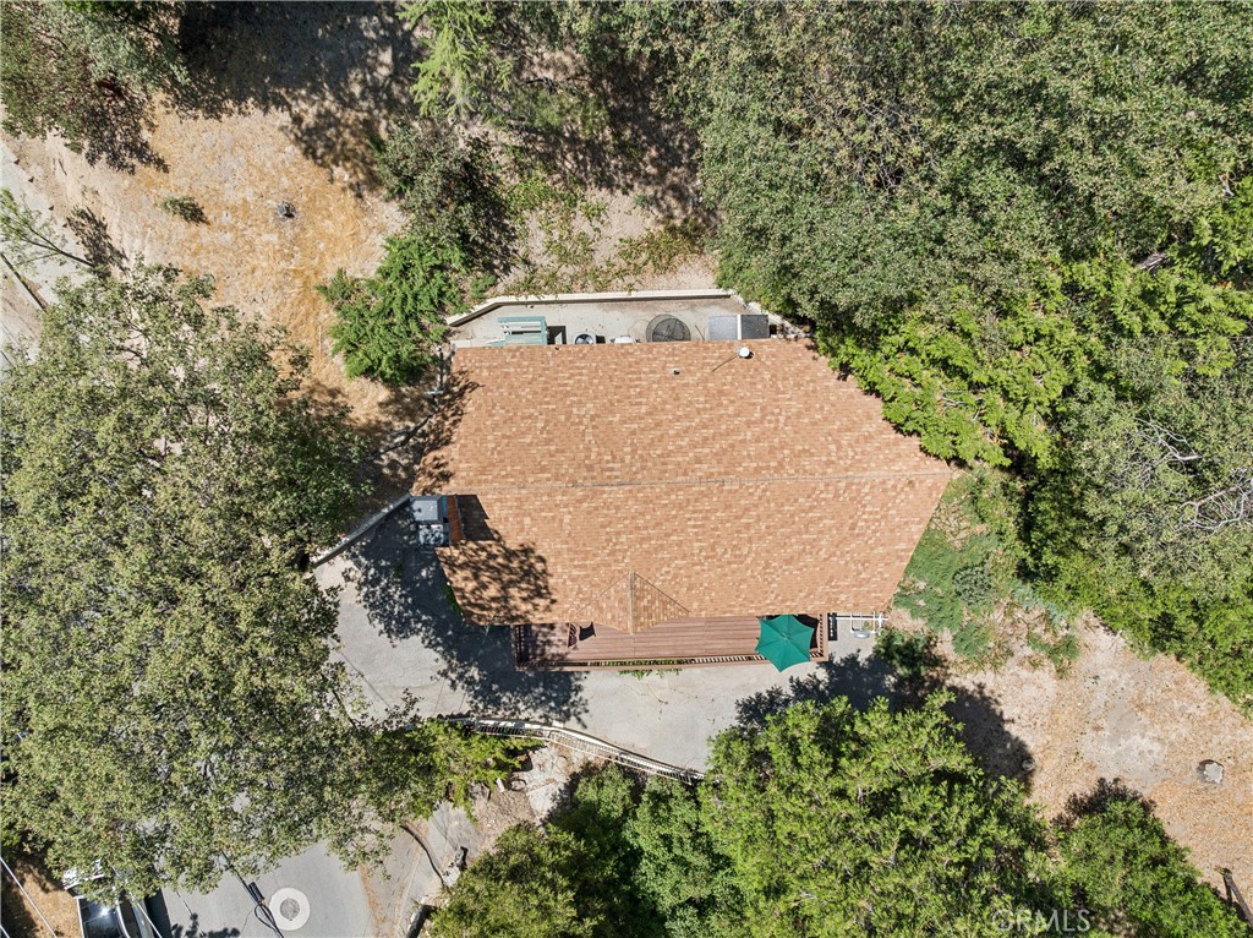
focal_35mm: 24
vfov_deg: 56.7
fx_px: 868
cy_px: 469
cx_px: 626
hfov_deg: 71.6
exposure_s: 1/1600
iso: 100
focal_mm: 12.3
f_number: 2.8
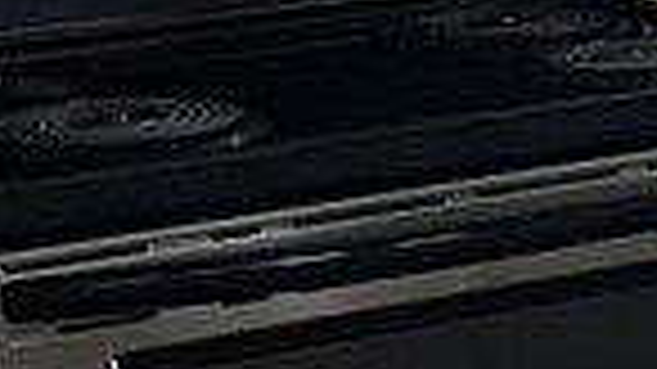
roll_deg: +0.5
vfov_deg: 6.1
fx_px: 3448
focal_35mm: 198
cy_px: 410
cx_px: 1647
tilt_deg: -17.2
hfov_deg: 9.5
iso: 250
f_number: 1.6
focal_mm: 5.1
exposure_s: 1/60
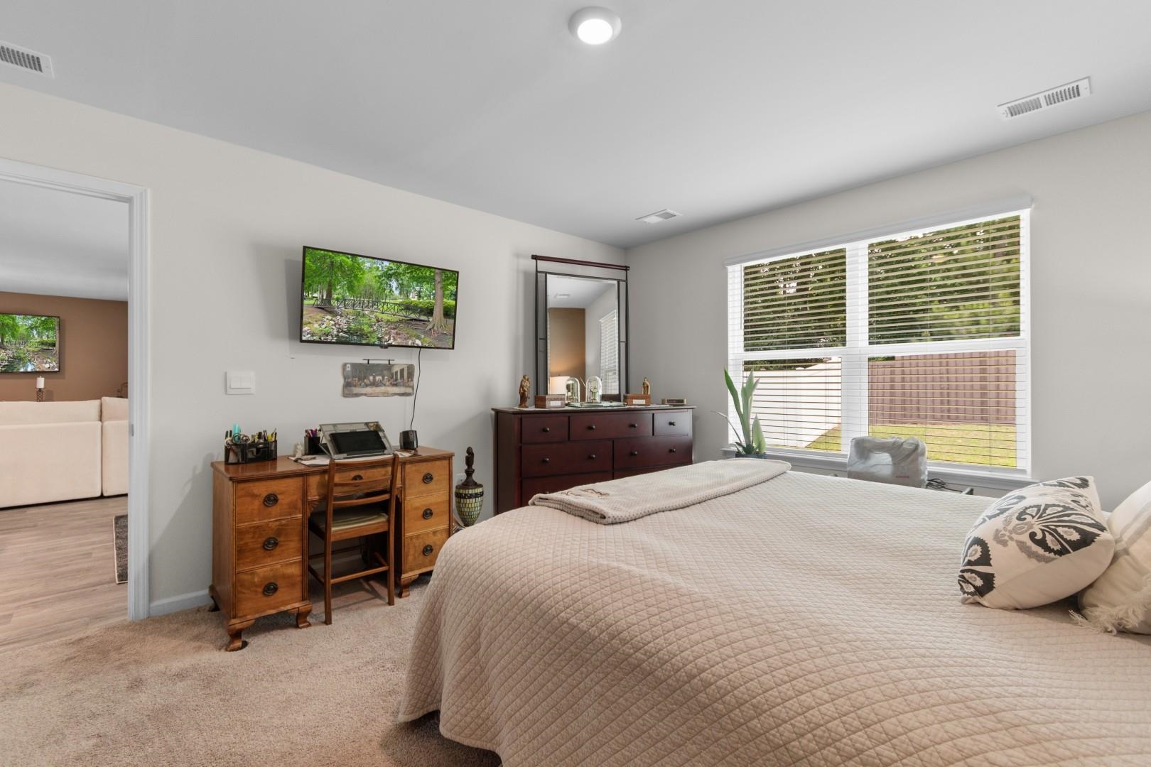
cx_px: 576
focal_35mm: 15
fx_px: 480
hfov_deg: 100.4
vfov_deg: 77.3
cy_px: 384
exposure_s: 1/8
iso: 100
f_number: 4.5
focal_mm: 10
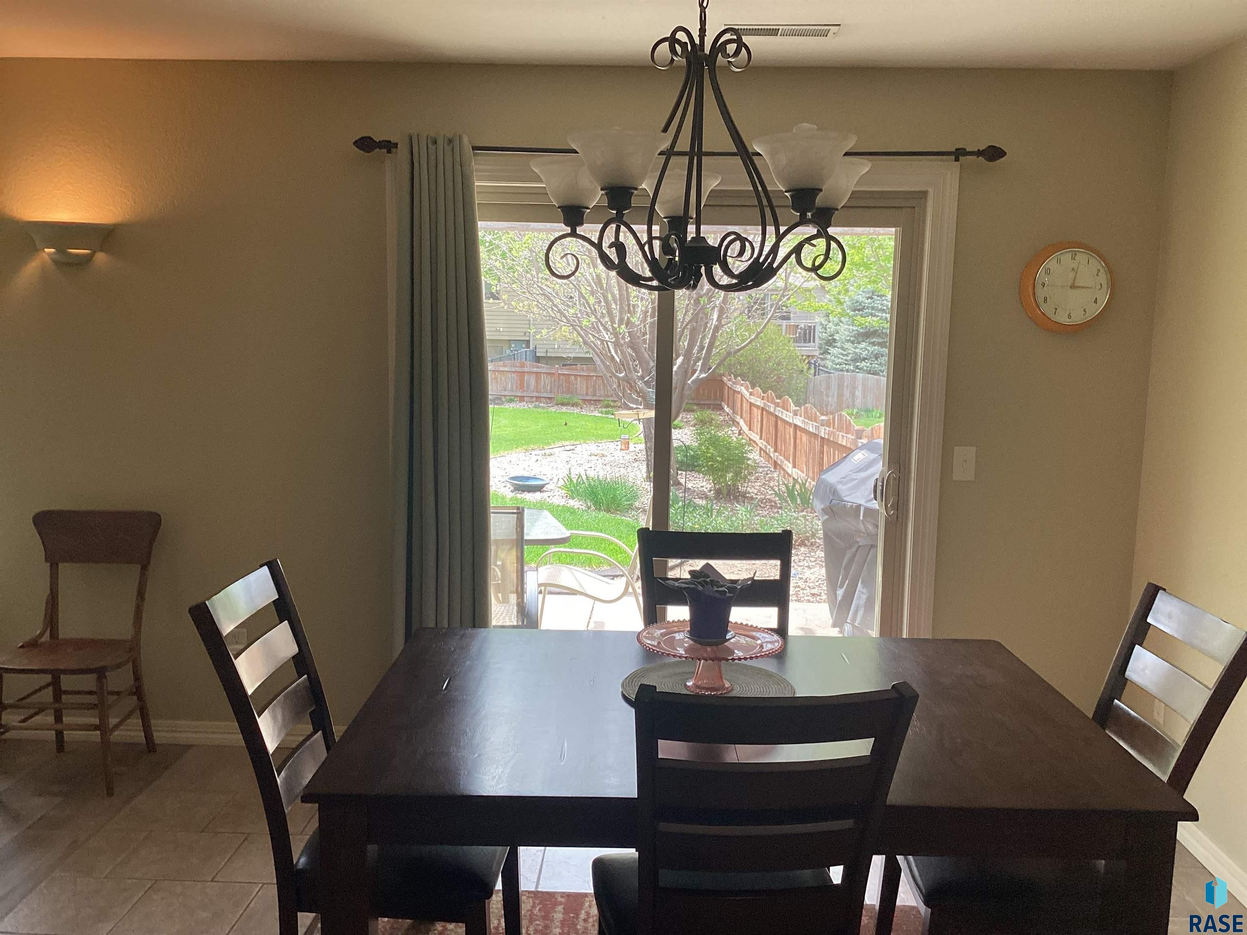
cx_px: 624
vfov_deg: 45.4
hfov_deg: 58.4
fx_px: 1117
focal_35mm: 31
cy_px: 468
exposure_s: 1/120
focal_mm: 3.3
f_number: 2.4
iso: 64
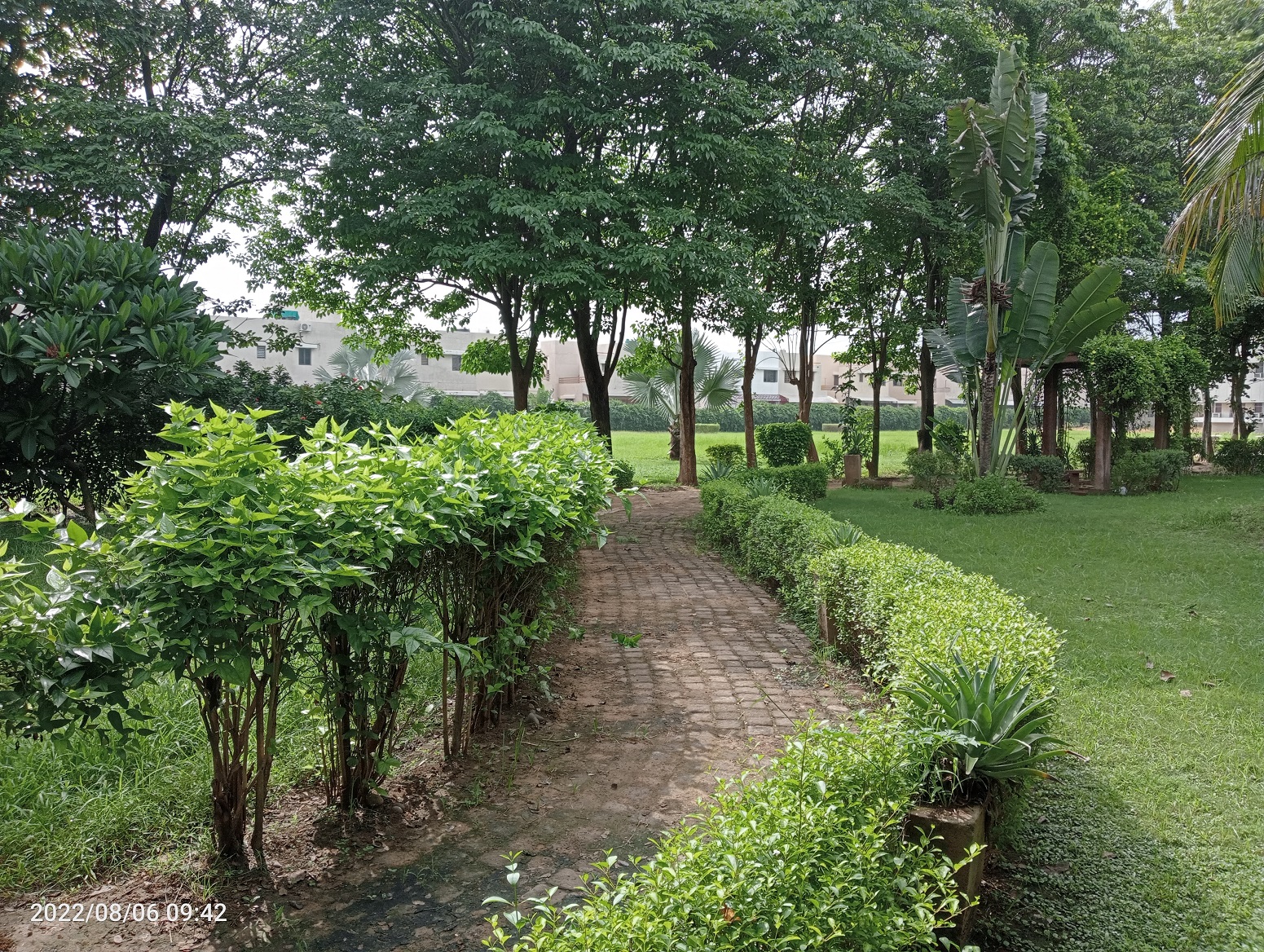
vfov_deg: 49.9
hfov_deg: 63.4
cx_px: 632
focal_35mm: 28
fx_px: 1024
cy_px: 476
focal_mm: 4.04
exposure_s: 1/395
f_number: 1.8
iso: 111
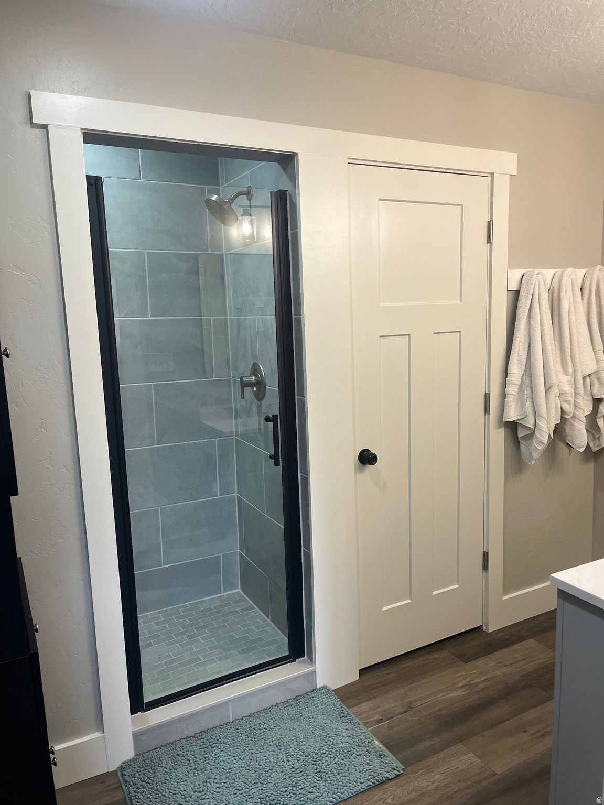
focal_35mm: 26
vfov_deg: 67.3
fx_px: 605
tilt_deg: -7.8
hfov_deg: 53.1
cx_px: 302
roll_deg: +2.4
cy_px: 402
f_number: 1.6
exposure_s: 1/120
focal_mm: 5.1
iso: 100
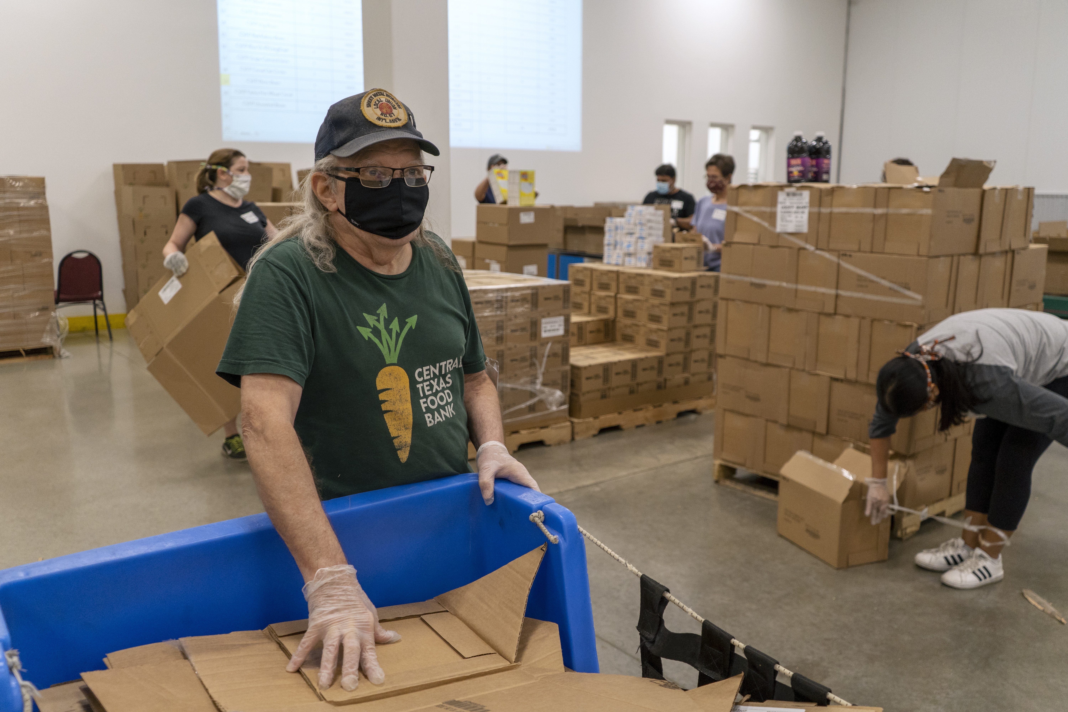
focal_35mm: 29
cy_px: 356
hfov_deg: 63.7
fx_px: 860
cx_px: 534
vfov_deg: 45.0
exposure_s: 1/125
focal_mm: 29
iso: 2000
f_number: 4
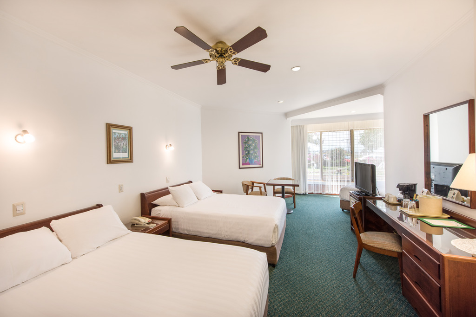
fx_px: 185
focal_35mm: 14
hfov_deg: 104.2
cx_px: 238
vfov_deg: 81.2
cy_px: 158
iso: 250
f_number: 9
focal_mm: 14
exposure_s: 1/6
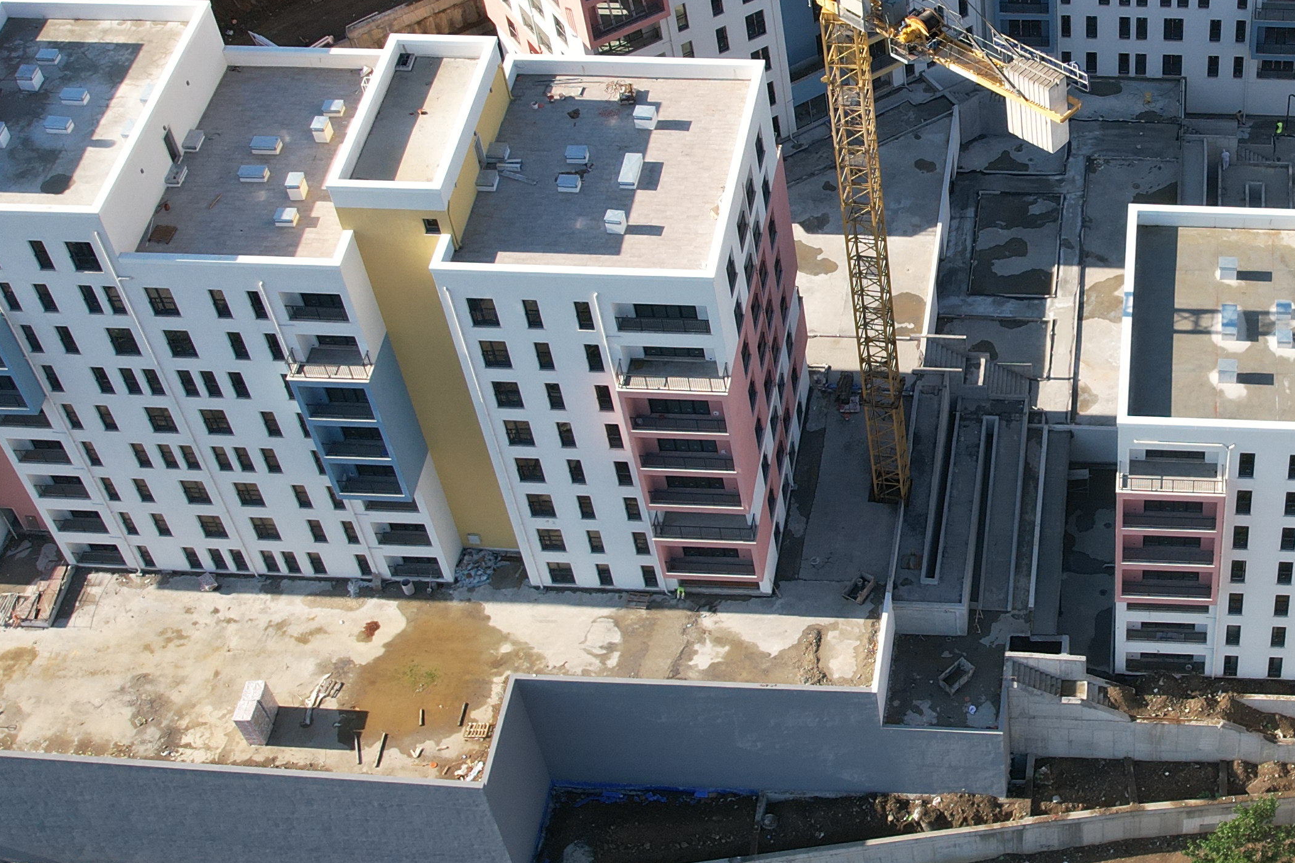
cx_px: 1115
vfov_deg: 23.7
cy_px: 305
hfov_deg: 33.6
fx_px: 2050
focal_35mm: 57
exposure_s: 1/125
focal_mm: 8.38
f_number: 2.8
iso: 100
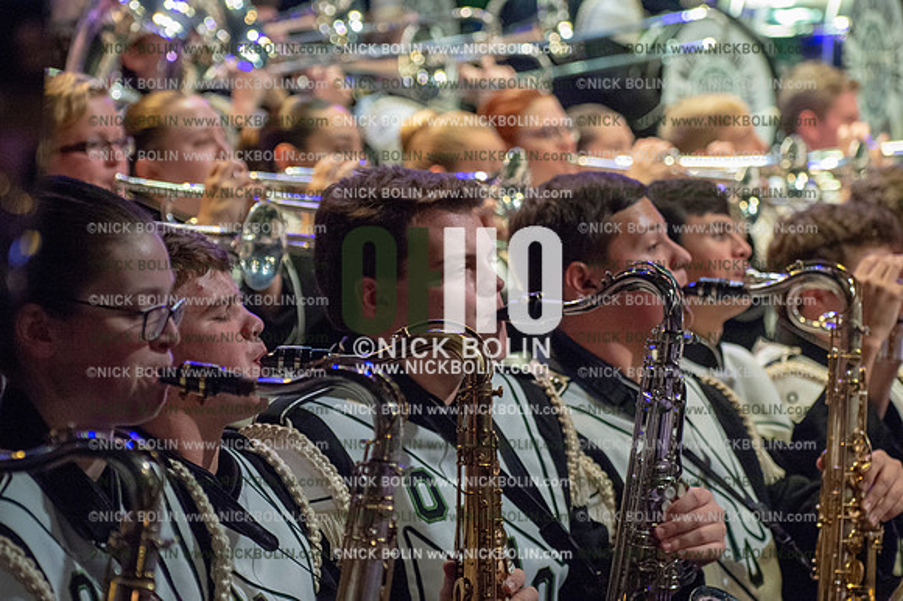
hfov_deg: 14.7
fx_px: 3510
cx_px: 452
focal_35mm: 140
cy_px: 300
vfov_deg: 9.8
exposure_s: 1/400
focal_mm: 140
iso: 8000
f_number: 5.6
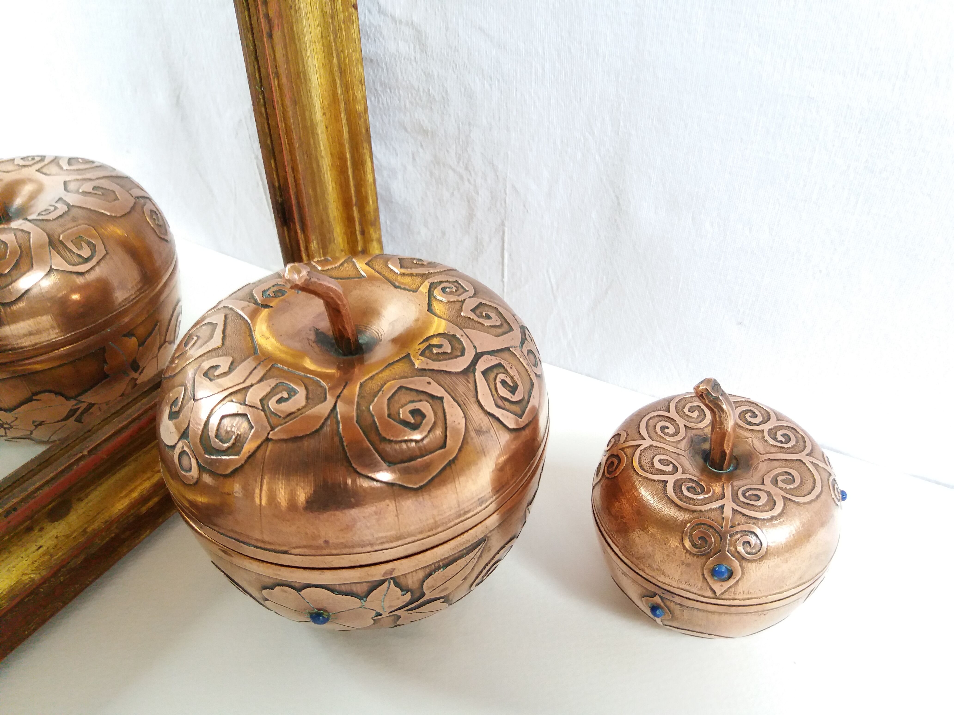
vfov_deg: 49.7
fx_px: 772
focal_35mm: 28
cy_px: 358
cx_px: 477
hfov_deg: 63.4
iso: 200
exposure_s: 1/25
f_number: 1.9
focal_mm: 3.7
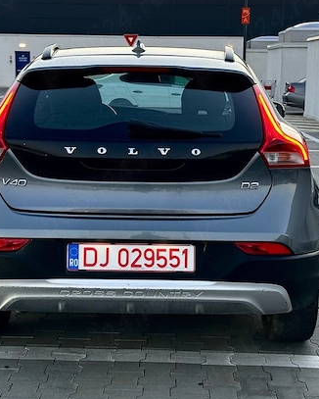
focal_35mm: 69
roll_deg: -0.8
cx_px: 142
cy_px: 193
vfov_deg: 27.5
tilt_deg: -9.1
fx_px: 814
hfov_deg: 22.2
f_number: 1.78
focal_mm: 6.86
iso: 100
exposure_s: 1/60
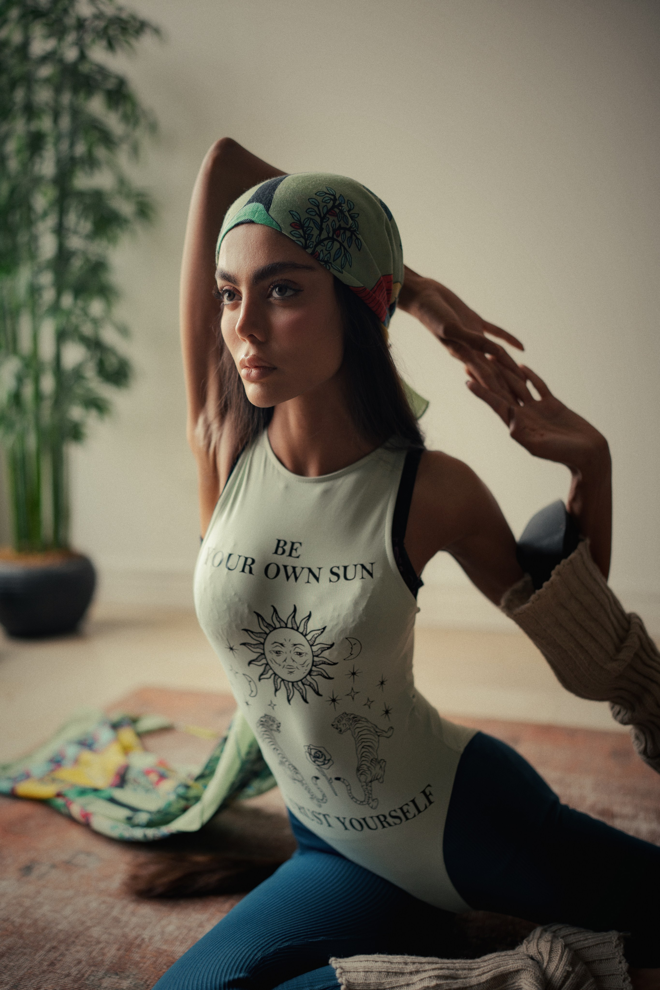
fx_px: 962
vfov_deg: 54.4
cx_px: 330
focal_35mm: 35
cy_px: 495
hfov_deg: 37.9
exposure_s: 1/500
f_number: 1.4
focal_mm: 35
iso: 100
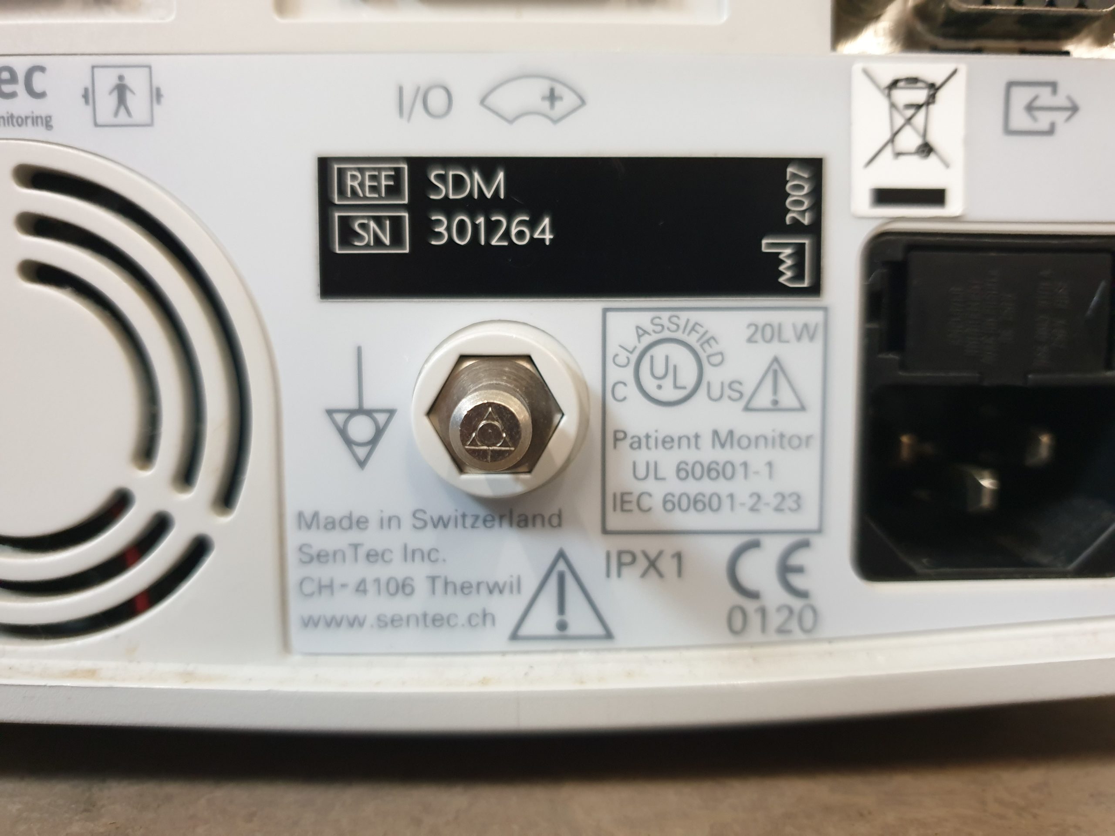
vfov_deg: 53.1
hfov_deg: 67.3
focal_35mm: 26
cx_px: 558
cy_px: 418
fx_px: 837
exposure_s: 1/50
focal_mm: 4.3
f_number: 1.5
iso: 400
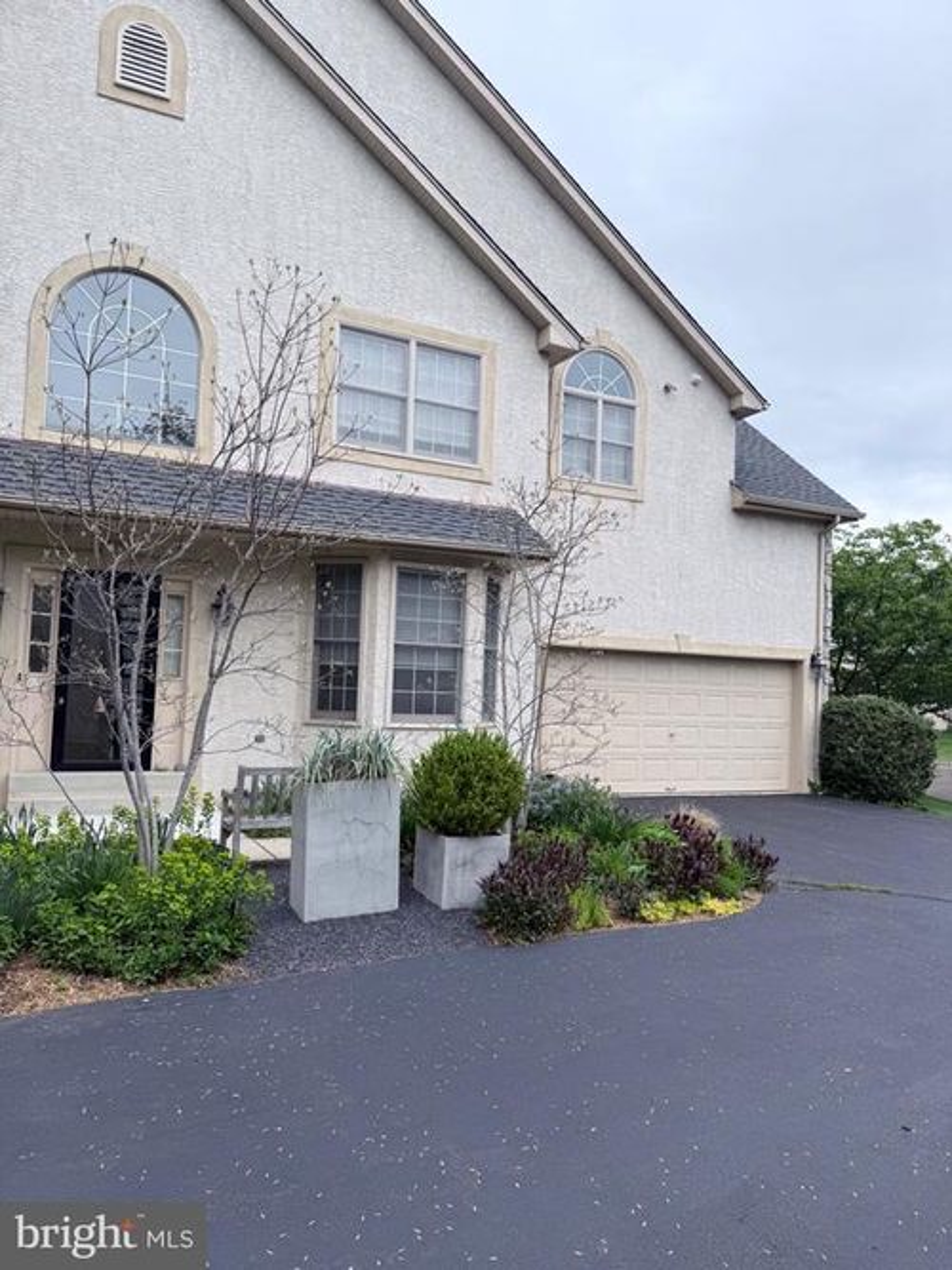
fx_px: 880
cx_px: 476
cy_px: 635
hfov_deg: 56.8
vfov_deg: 71.6
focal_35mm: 24
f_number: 1.78
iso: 80
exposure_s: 1/1522
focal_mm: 6.76
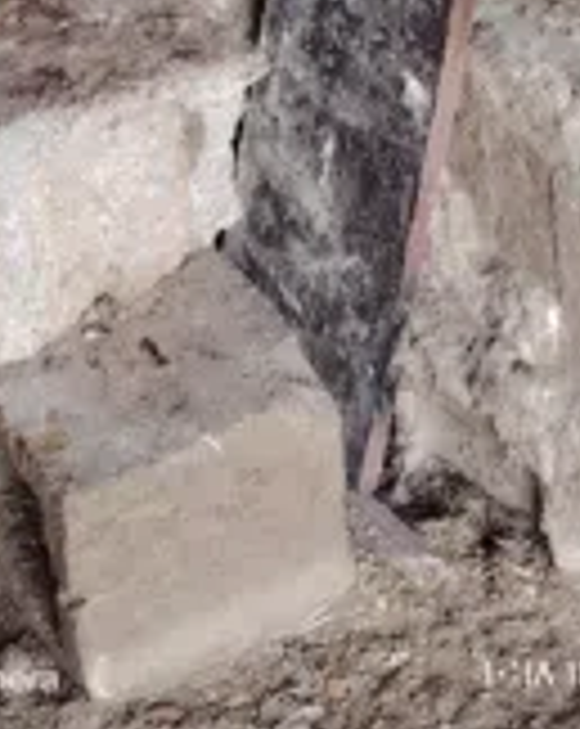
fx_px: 2389
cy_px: -162
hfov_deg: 13.8
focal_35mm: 111
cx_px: 144
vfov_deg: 16.6
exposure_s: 1/50
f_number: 1.75
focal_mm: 5.25
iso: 534
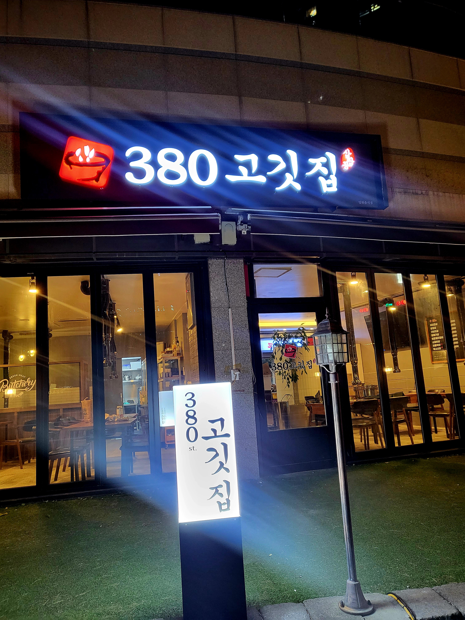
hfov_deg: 53.1
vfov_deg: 67.3
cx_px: 232
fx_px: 466
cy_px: 310
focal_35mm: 26
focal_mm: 4.25
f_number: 1.8
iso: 200
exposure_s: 1/40
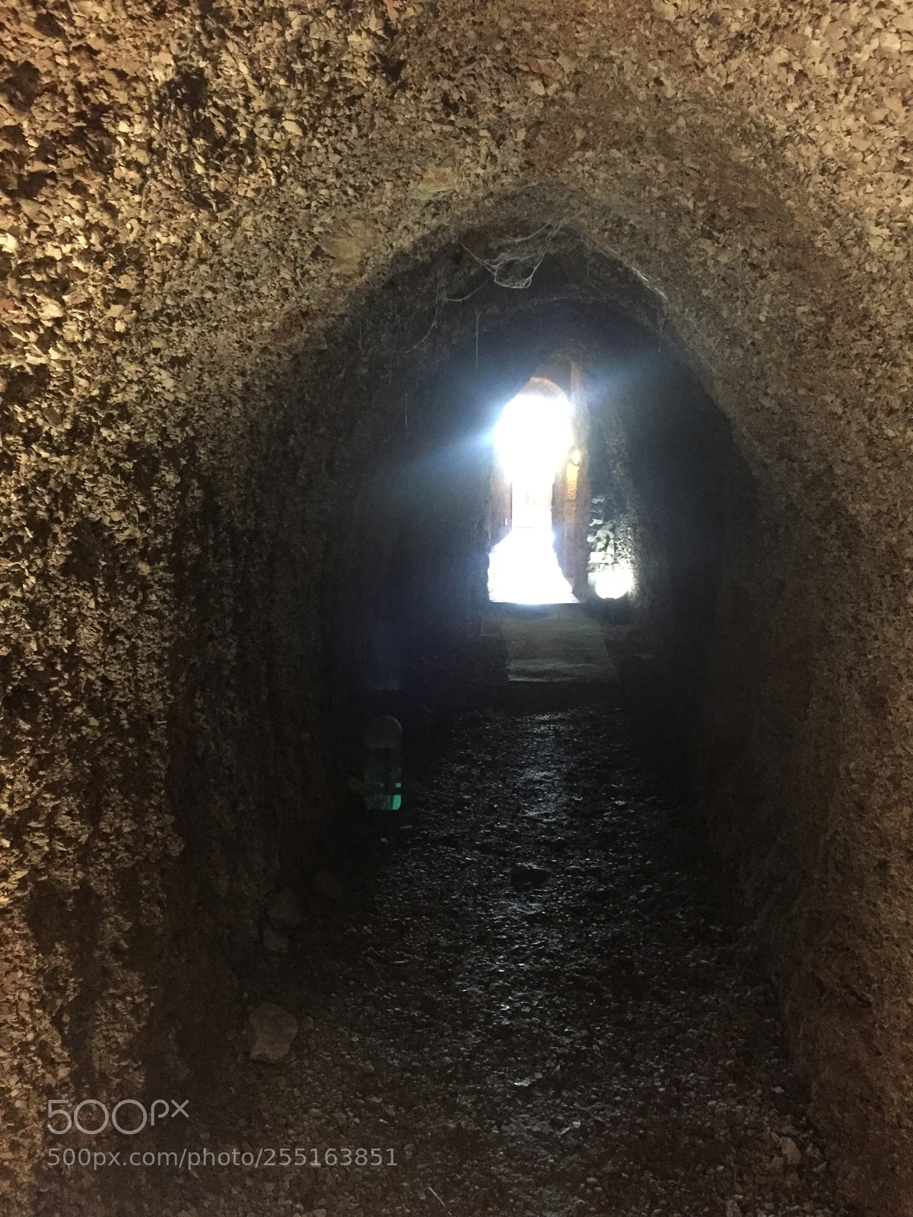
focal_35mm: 29
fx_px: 1020
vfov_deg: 61.7
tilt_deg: -6.8
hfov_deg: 48.2
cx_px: 456
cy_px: 608
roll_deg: +0.0
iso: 400
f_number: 2.2
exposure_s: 1/17
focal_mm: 4.15
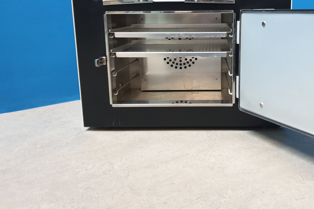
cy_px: 78
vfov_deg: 36.7
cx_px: 207
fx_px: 314
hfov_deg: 52.2
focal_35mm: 36
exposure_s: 1/50
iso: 320
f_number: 1.5
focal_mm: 4.3
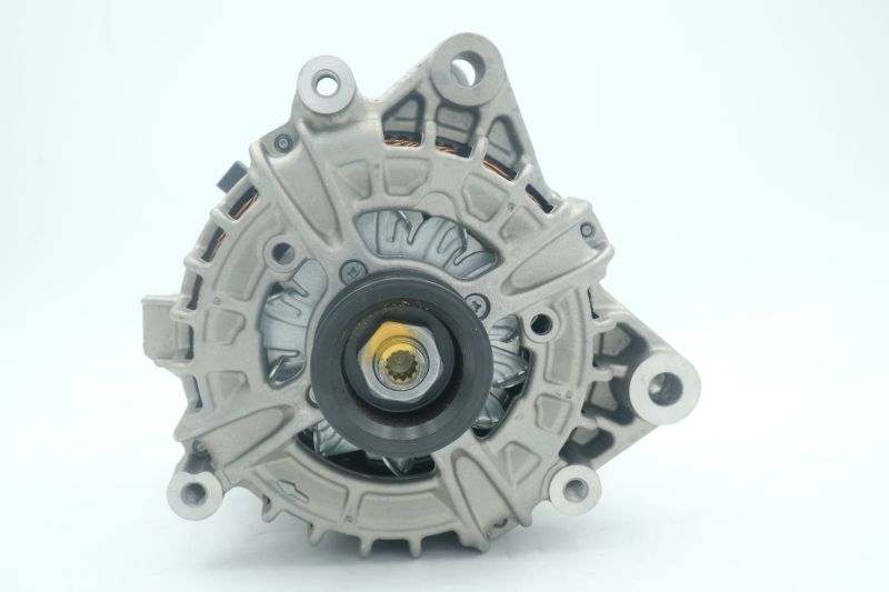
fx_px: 988
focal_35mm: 40
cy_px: 296
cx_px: 444
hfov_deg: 48.5
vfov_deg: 33.4
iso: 200
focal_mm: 26.4
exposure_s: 1/25
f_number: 10
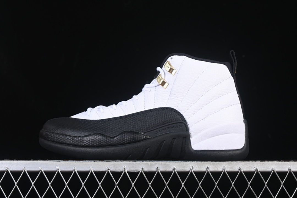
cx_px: 148
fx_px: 619
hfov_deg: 27.0
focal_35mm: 75
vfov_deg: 18.2
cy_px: 99
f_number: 7.1
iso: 160
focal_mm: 50
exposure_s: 1/80
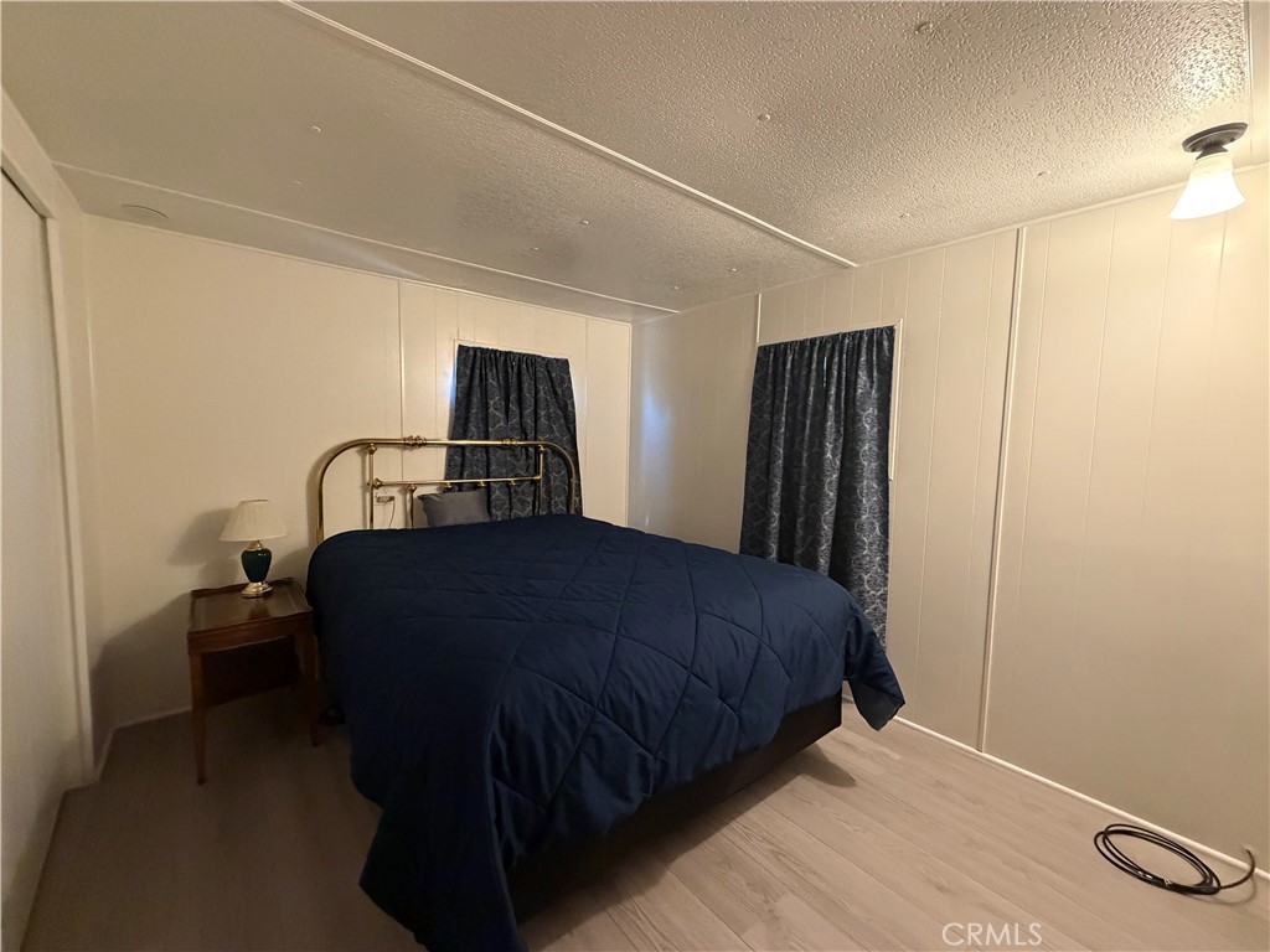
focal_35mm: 14
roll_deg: -1.7
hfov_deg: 102.1
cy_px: 476
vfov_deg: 85.7
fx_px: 514
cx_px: 635
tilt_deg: -4.6
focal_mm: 2.22
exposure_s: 1/60
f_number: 2.2
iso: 800
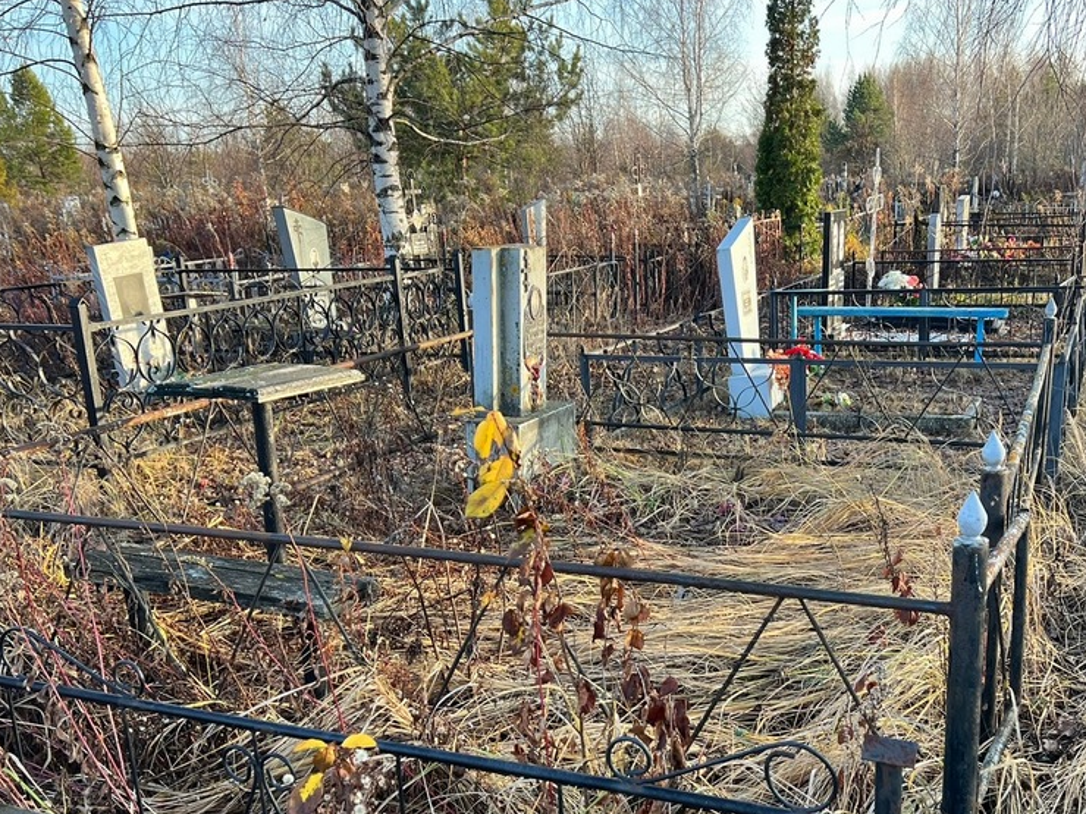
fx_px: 1129
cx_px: 619
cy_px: 509
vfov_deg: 39.4
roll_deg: +4.2
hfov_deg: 51.2
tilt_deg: -16.2
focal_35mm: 36
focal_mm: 5.7
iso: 40
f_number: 1.5
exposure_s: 1/293
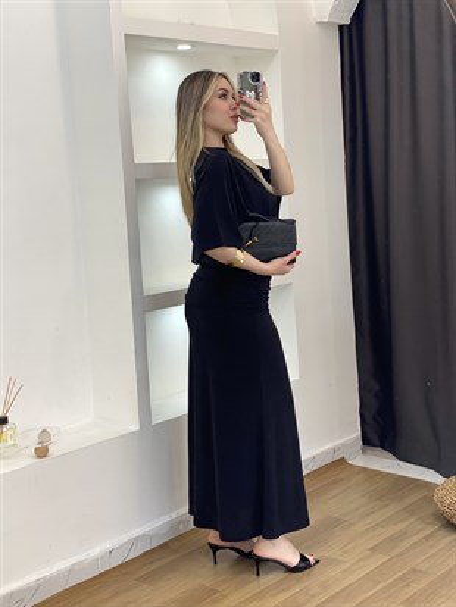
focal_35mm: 52
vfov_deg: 36.8
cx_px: 228
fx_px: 913
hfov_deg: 28.0
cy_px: 304
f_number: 2
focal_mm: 6
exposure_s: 1/100
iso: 50
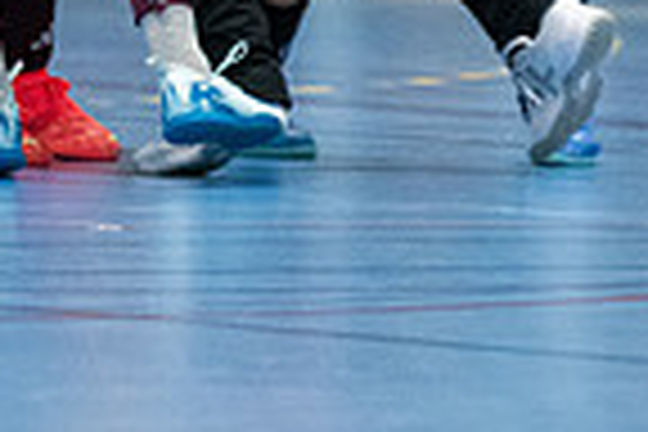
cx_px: 144
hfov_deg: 1.7
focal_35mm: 1232
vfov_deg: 1.1
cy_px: -349
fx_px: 22174
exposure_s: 1/500
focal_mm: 200
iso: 5000
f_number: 3.2
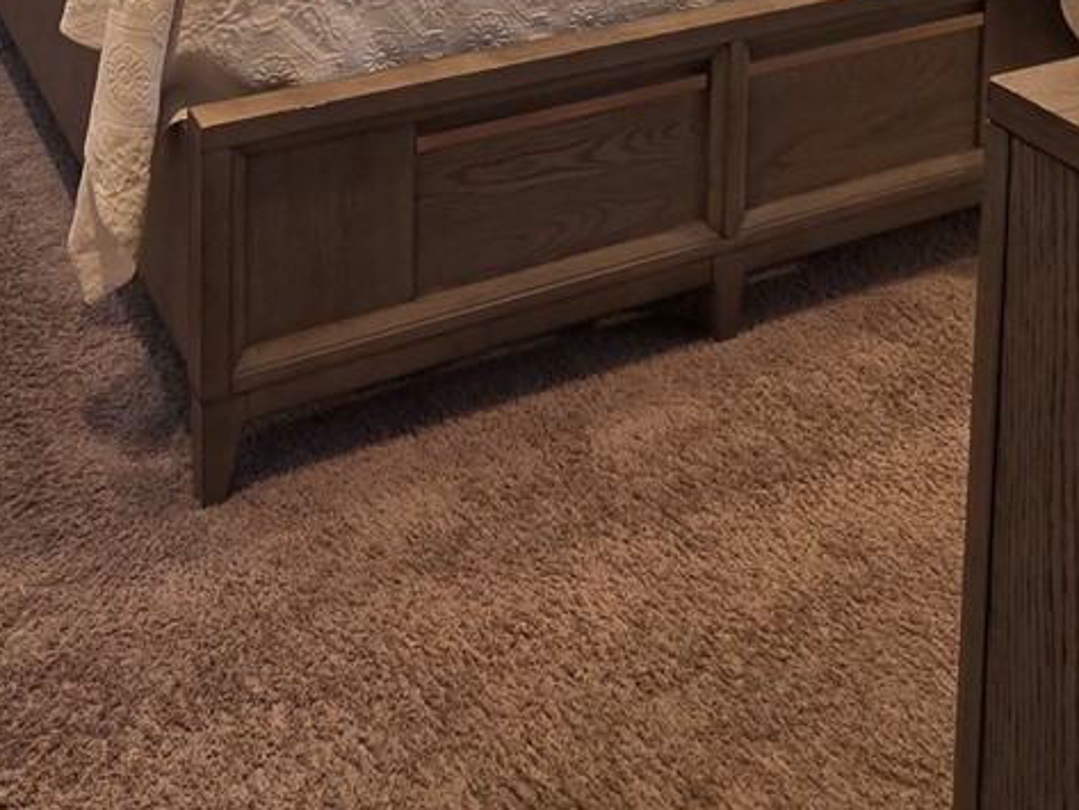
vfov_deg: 23.9
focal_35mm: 44
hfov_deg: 42.3
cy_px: -484
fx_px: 1372
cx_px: 351
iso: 160
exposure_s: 1/60
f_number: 1.9
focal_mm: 2.2
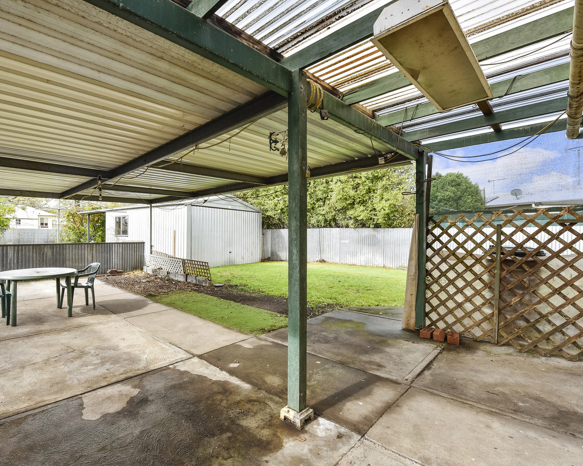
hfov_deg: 91.9
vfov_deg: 80.4
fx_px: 276
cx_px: 233
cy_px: 236
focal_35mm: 16
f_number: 11
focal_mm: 14
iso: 125
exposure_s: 1/25
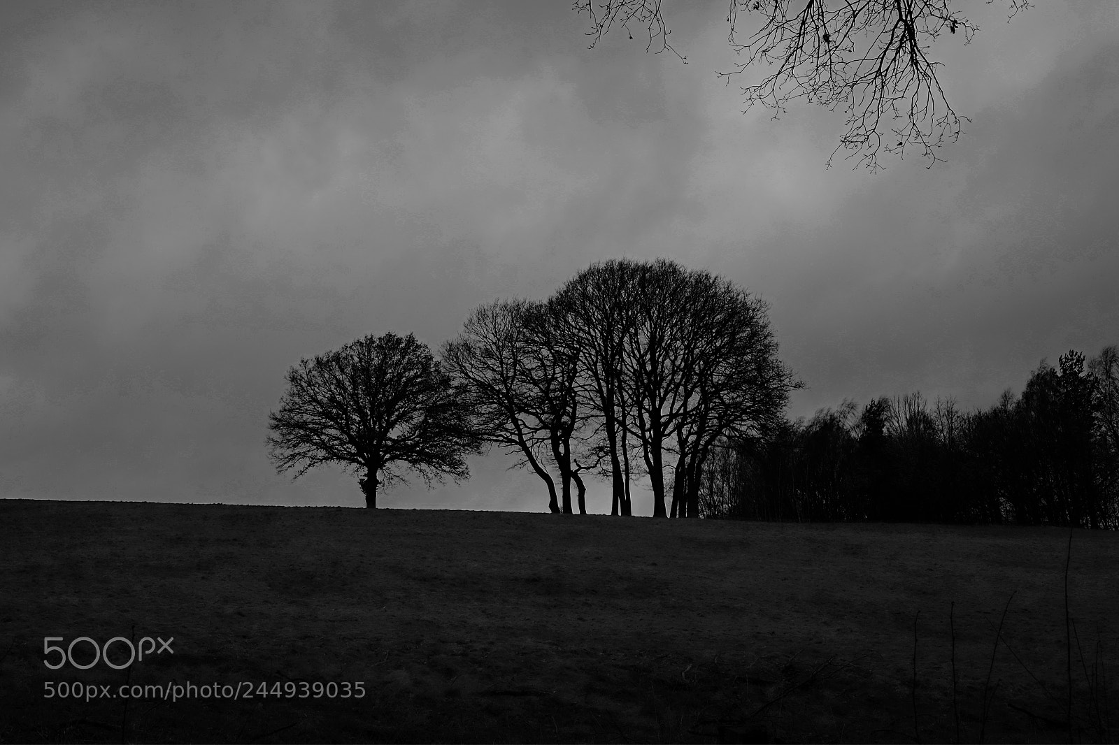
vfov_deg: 37.8
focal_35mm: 35
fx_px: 1088
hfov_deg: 54.4
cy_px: 372
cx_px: 560
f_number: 9
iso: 400
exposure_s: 1/180
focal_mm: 23
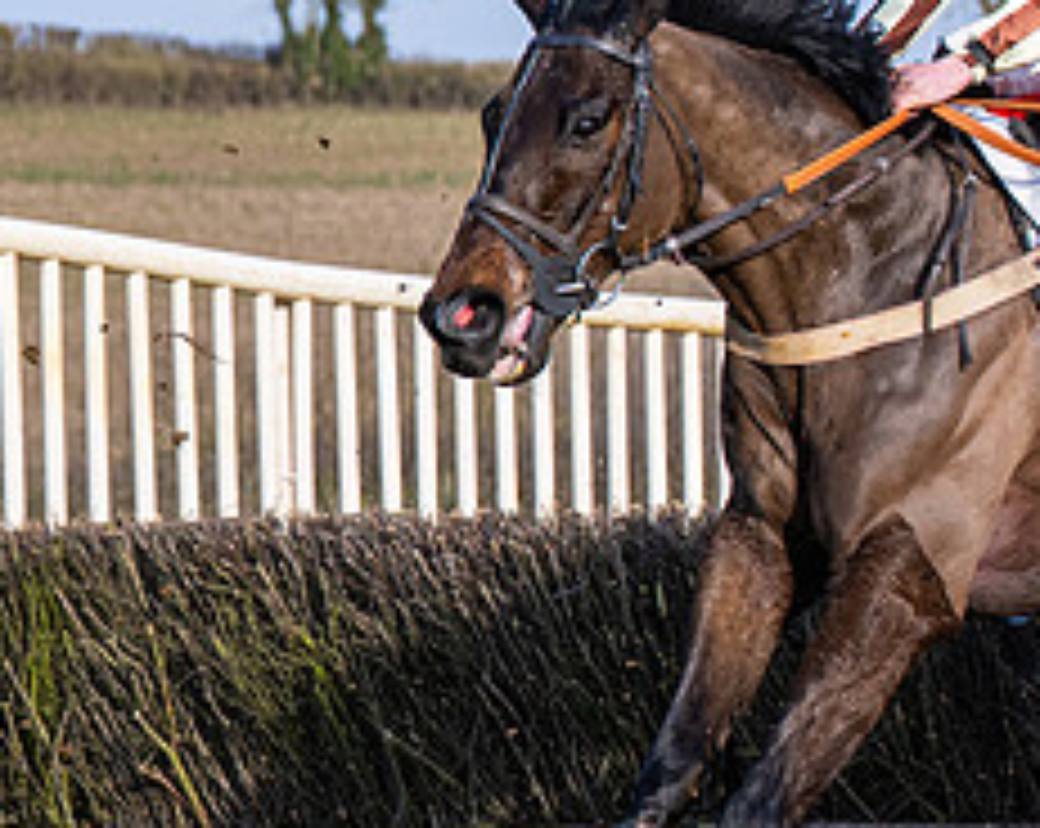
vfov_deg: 4.6
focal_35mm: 332
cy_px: 248
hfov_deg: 5.8
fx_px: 10202
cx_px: 1541
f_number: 4
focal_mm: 70
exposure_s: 1/1600
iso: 250
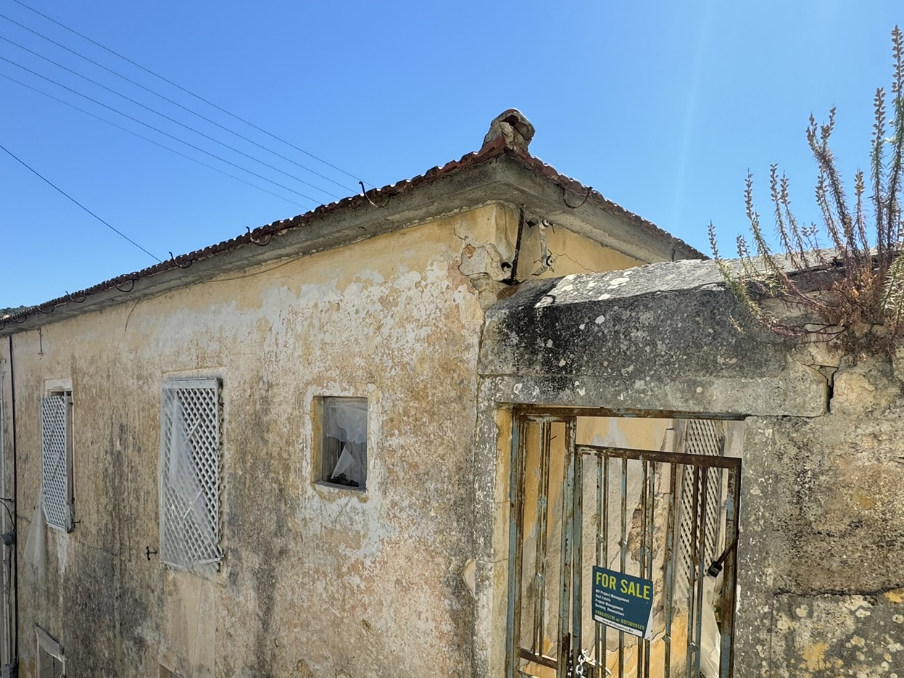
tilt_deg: -3.2
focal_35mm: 23
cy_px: 455
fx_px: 601
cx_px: 465
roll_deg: -1.7
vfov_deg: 57.5
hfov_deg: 73.9
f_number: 2.2
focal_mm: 2.22
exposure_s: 1/1143
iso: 40
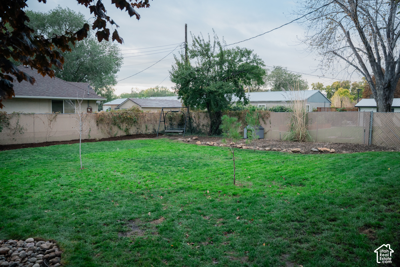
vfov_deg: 51.8
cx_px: 200
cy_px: 134
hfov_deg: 72.1
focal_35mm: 25
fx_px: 275
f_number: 3.2
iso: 1250
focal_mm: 24
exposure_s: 1/400
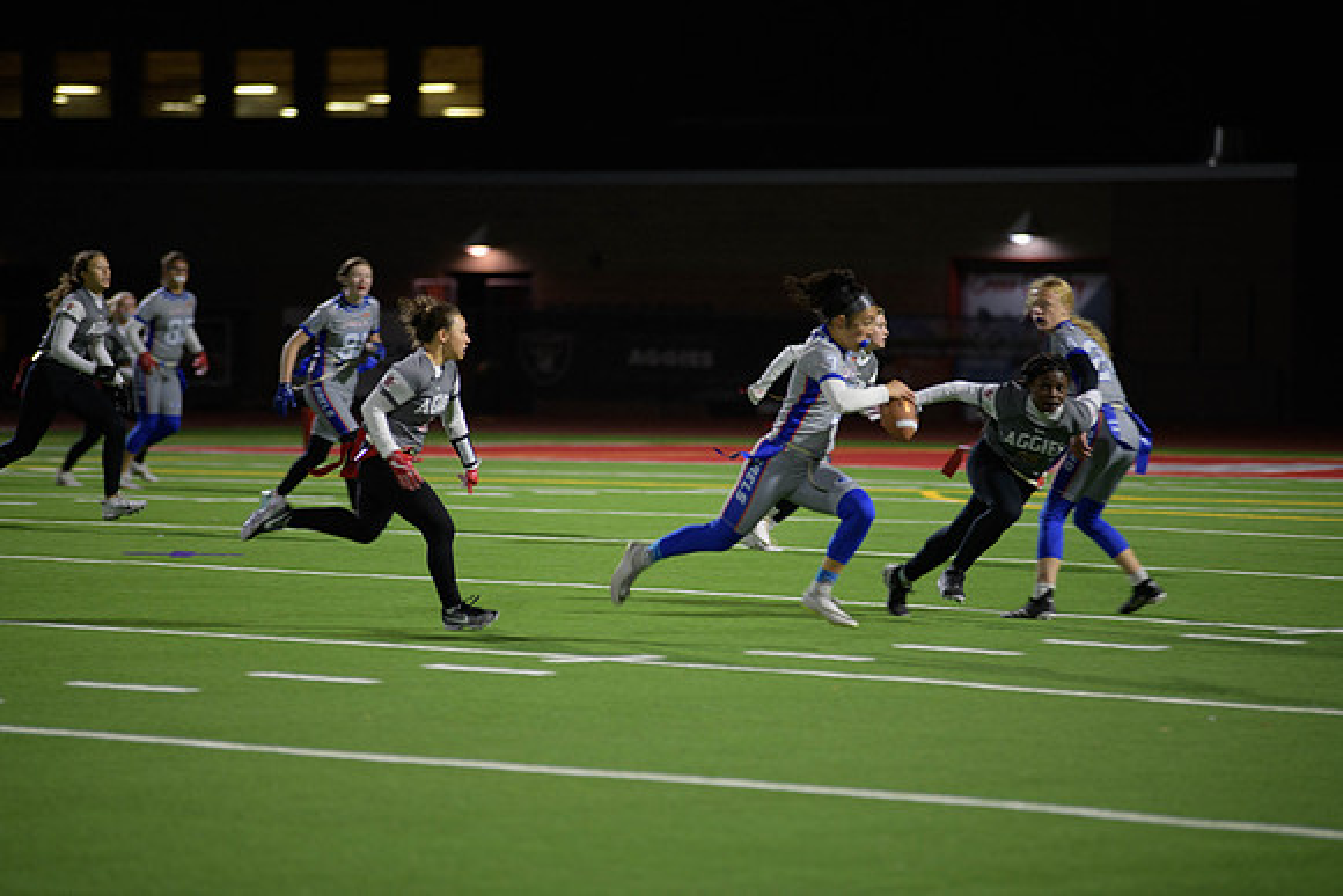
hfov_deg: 11.4
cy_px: 448
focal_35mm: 180
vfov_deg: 7.6
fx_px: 6716
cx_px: 672
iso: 900
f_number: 2.8
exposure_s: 1/200
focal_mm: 180
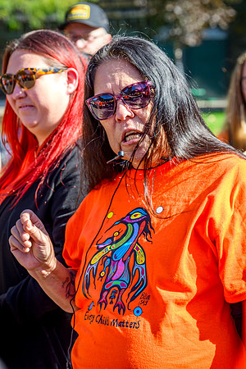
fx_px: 1199
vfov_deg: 17.5
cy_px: 184
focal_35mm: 117
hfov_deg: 11.7
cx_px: 123
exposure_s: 1/400
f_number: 5
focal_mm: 78
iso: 220
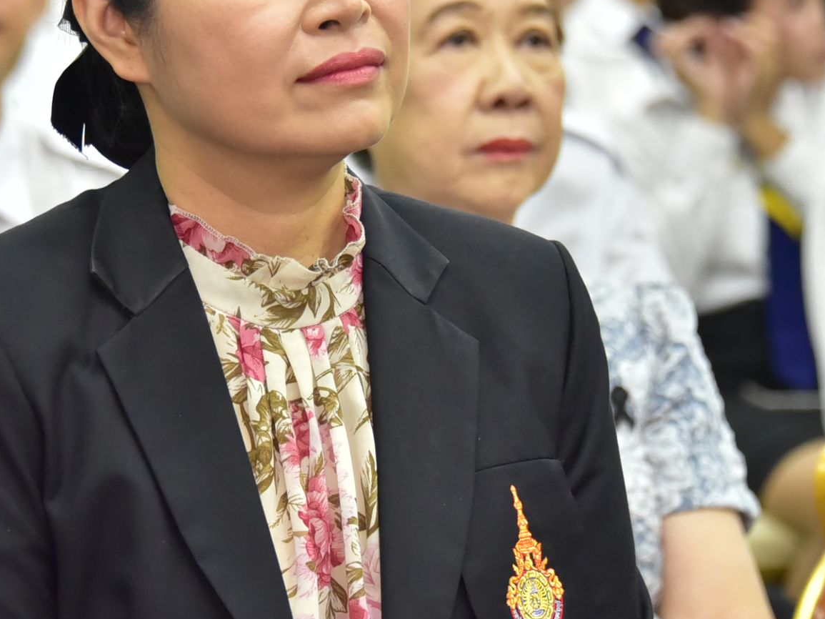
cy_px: 202
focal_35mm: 281
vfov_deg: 5.3
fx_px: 6696
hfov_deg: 7.0
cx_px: 339
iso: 4000
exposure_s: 1/200
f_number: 5.6
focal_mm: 135
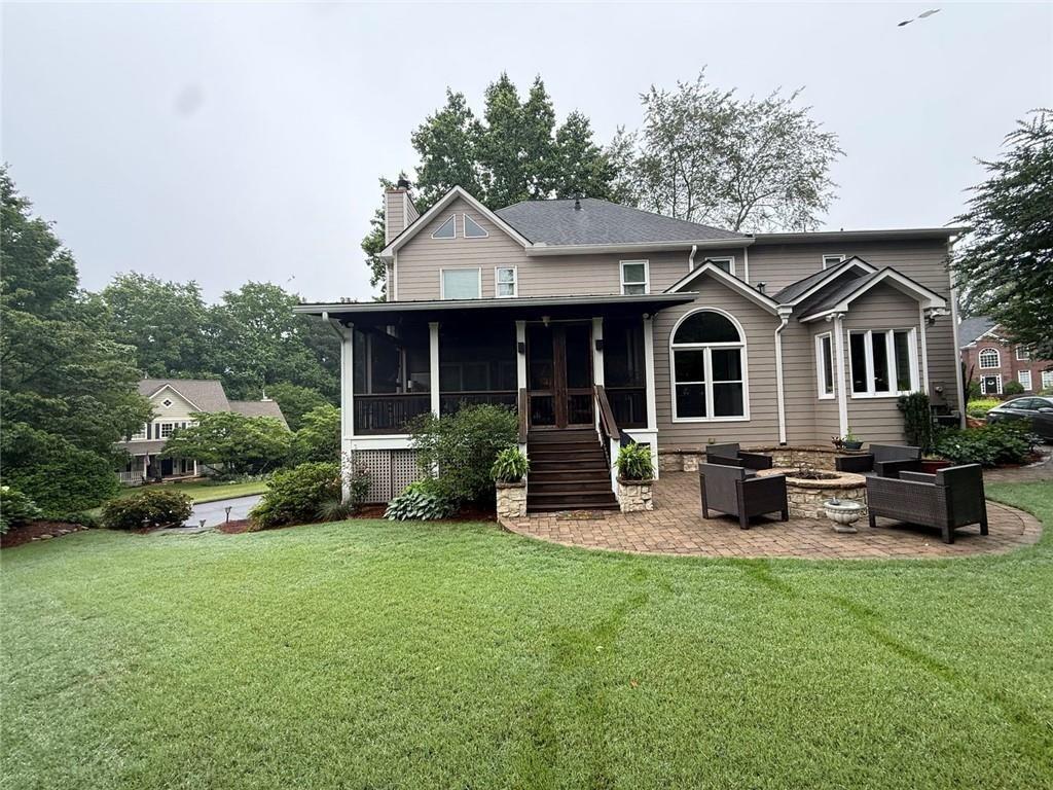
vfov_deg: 85.7
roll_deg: +1.9
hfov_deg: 102.1
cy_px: 395
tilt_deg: +2.8
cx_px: 526
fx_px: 426
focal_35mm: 14
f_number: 2.2
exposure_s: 1/169
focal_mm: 2.22
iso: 64
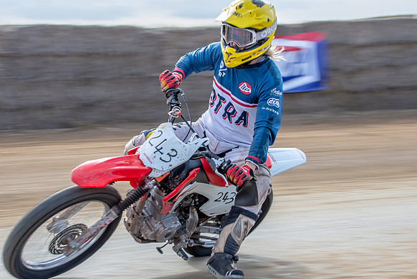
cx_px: 158
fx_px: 1398
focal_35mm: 121
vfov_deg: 11.4
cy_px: 142
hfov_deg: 16.9
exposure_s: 1/125
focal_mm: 50
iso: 100
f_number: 7.1
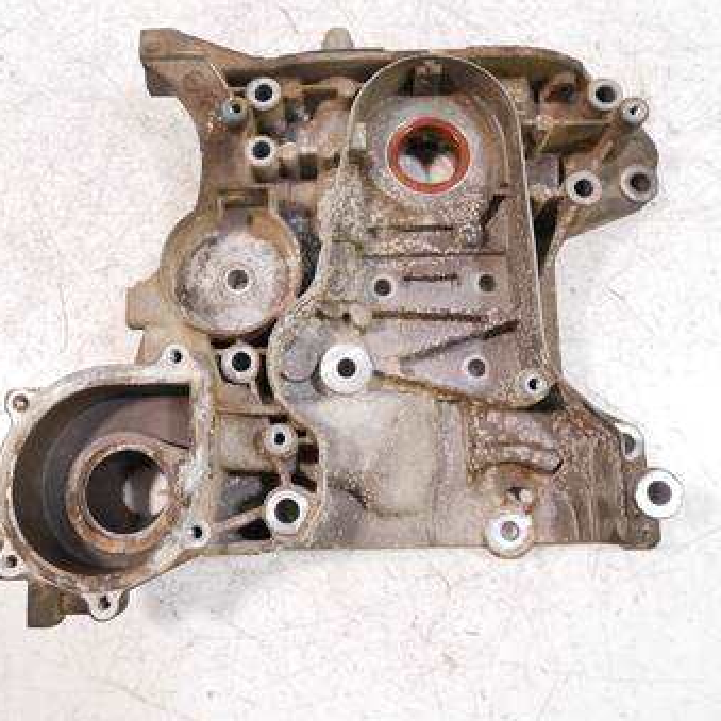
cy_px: 345
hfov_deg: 54.0
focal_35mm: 30
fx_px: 707
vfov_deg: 54.0
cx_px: 330
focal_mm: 12
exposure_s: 1/60
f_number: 3.5
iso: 1000
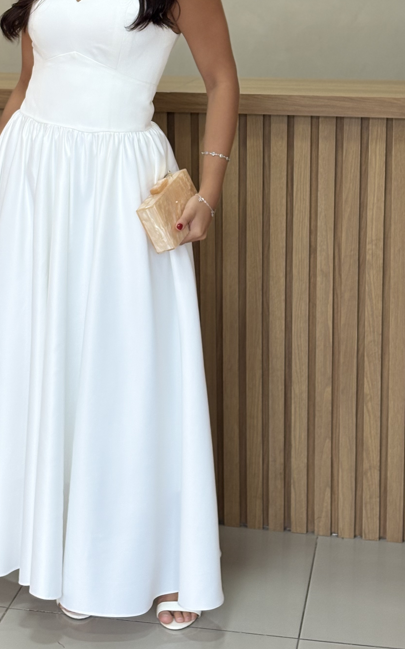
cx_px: 102
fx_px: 1483
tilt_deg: -7.8
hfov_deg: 15.5
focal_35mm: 84
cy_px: 166
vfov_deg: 24.4
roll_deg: -0.4
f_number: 1.6
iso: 80
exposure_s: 1/120
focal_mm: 5.96
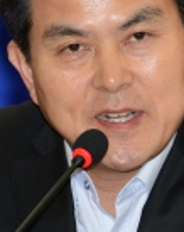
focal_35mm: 858
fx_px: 5860
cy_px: 113
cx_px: 122
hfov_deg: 1.8
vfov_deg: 2.3
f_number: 6.3
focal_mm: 250
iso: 640
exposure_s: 1/60
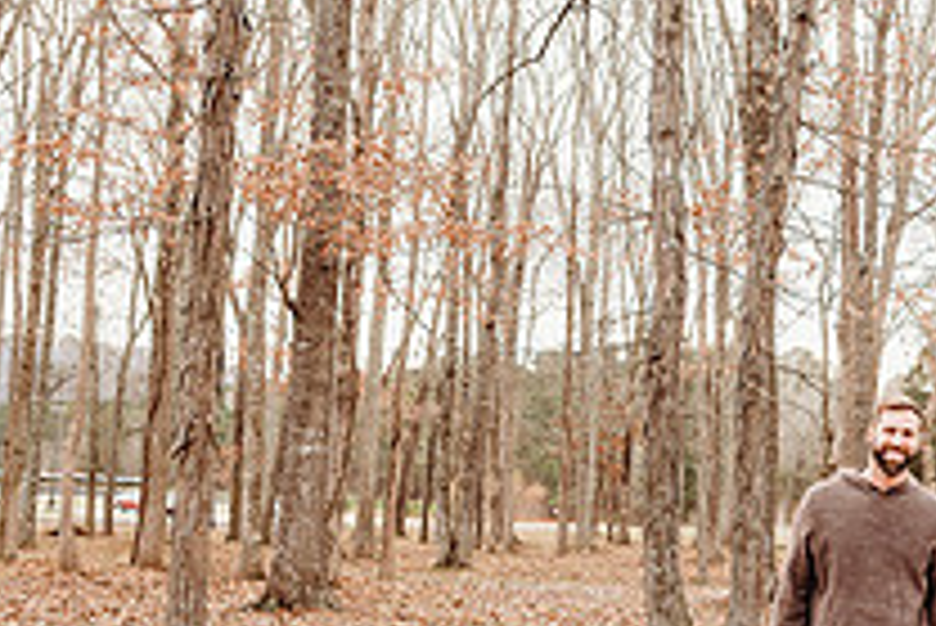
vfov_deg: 20.2
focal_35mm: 67
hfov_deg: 26.2
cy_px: 435
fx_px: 1743
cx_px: 1170
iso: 200
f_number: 3.2
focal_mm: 24
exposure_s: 1/250
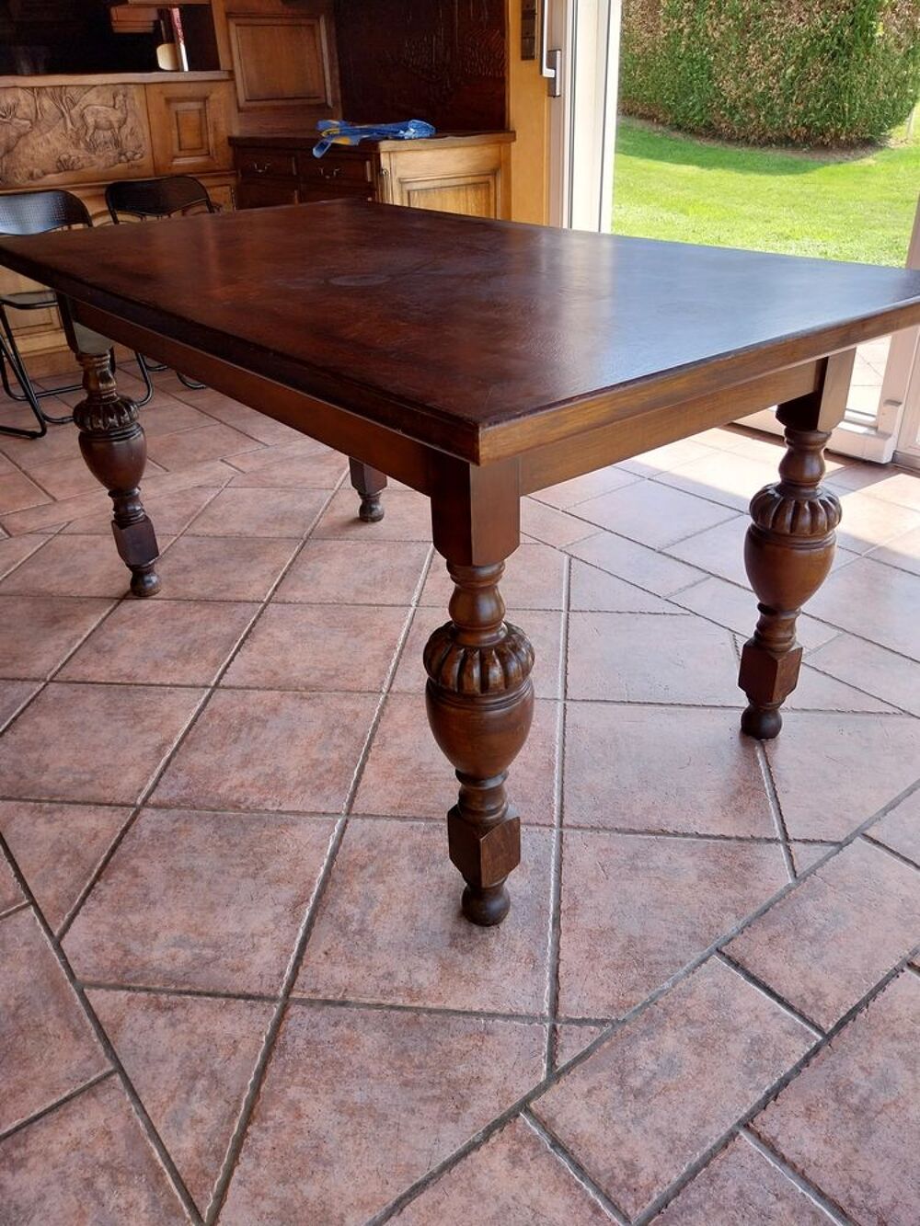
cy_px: 613
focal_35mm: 26
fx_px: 921
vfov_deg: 67.3
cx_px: 460
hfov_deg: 53.1
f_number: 1.8
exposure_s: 1/128
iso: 25
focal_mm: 4
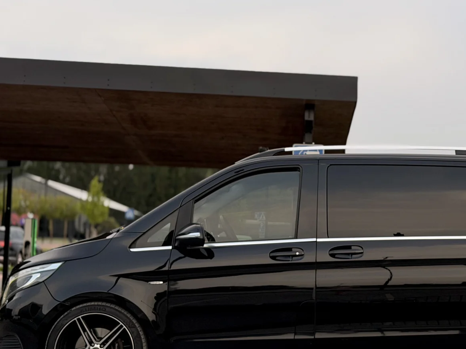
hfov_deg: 24.4
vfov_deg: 18.6
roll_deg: -1.5
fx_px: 1063
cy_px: 204
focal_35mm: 79
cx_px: 362
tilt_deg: +2.4
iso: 64
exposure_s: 1/223
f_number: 1.78
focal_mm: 6.76
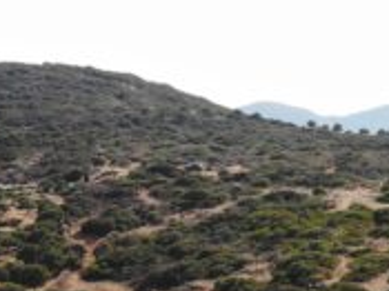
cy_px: 202
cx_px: 611
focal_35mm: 110
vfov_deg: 13.4
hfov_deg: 16.1
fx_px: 1235
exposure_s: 1/1600
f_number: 2.8
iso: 200
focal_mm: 4.5
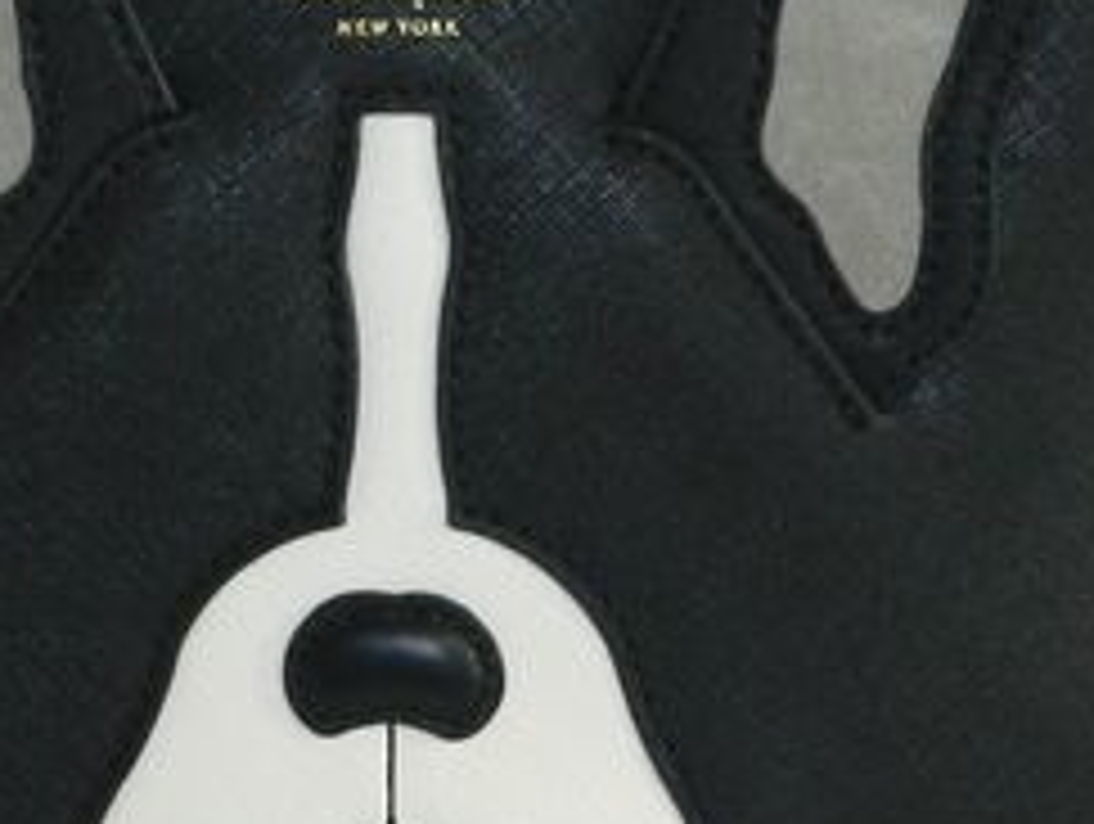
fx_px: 5064
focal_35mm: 160
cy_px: 1047
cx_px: 369
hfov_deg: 12.3
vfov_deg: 9.2
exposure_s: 1/30
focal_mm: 7.3
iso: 200
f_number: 3.5
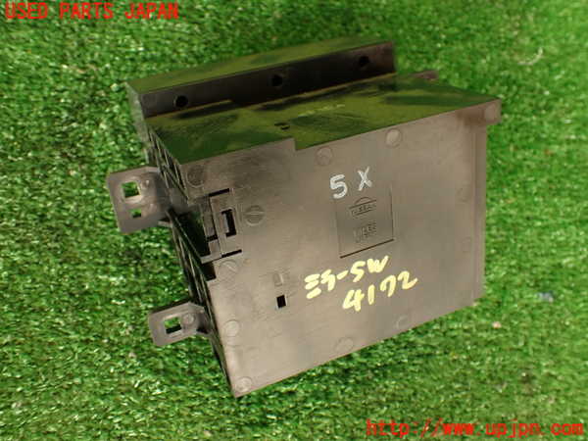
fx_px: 544
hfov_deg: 56.8
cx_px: 294
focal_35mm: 32
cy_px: 220
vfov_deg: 44.2
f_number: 2.4
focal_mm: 5.79
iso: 200
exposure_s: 1/50
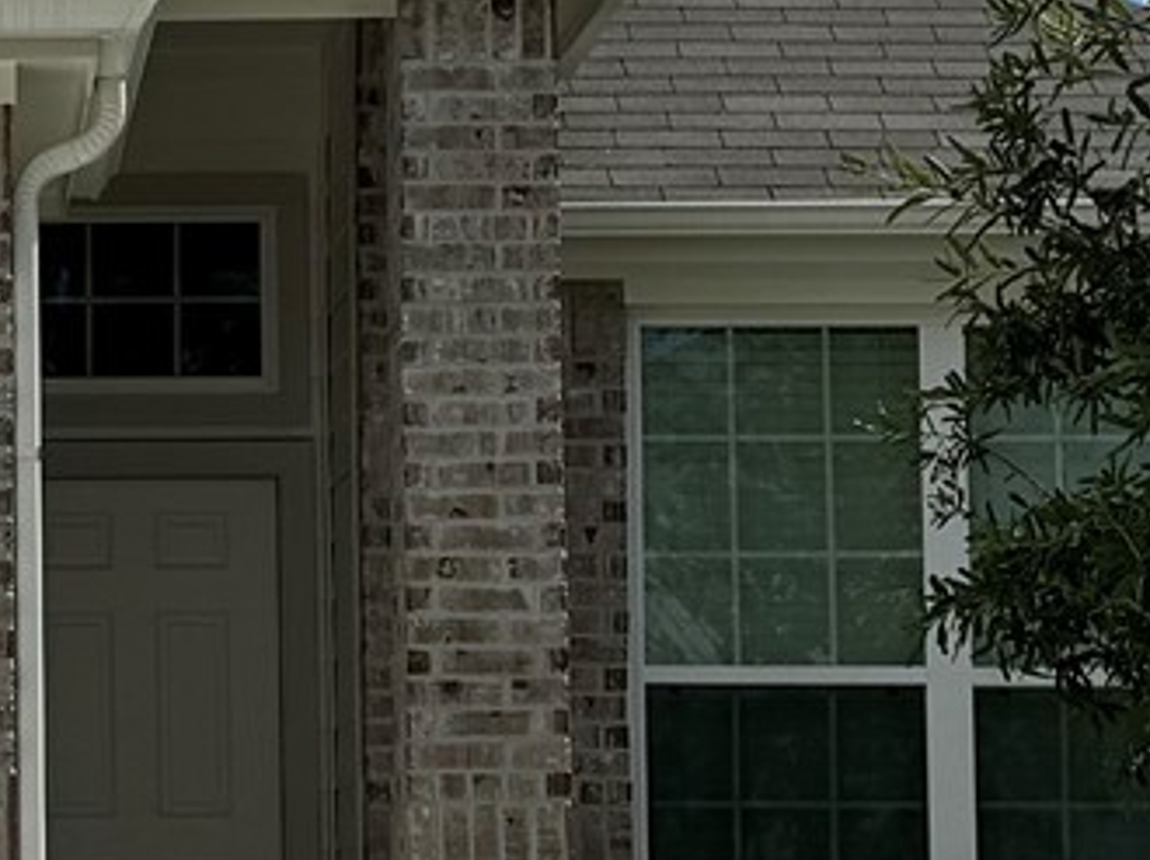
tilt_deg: +6.8
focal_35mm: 149
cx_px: -132
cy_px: 432
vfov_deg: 9.9
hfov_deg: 13.0
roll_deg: +0.1
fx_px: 4946
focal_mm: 6.76
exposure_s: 1/9009
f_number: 1.78
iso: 80
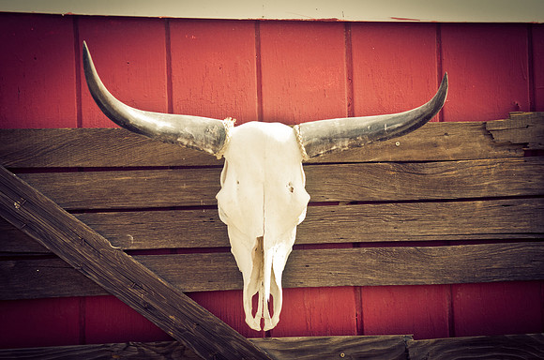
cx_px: 272
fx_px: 995
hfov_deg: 30.6
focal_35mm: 66
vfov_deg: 20.5
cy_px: 180
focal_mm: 44
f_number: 4
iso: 400
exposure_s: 1/640
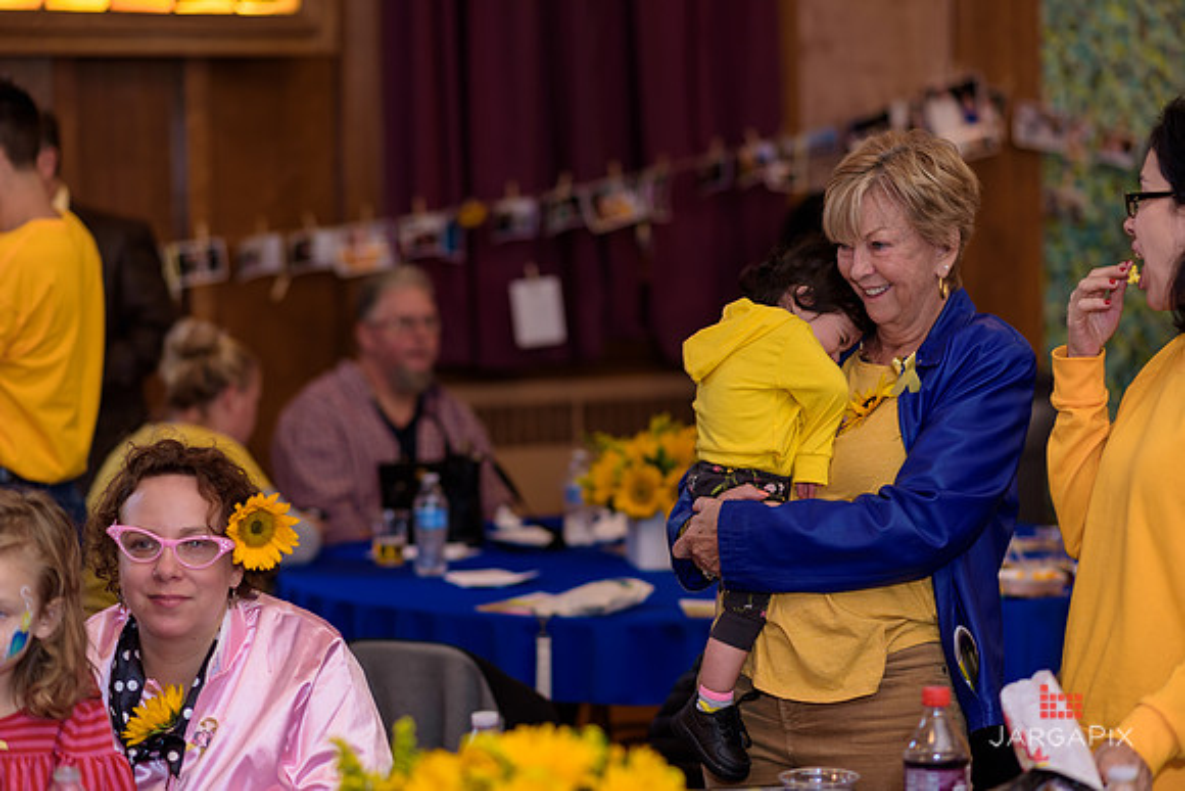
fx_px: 2798
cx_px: 592
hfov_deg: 23.9
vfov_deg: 16.1
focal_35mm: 85
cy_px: 396
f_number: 2.2
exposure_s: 1/125
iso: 160
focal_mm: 85
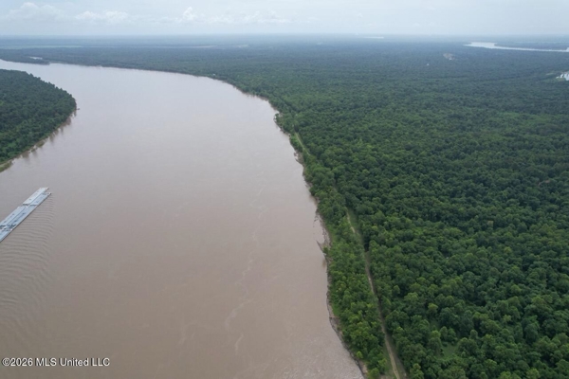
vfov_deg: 57.2
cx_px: 284
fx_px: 348
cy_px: 190
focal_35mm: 22
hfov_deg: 78.6
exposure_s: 1/2000
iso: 130
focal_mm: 8.38
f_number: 2.8
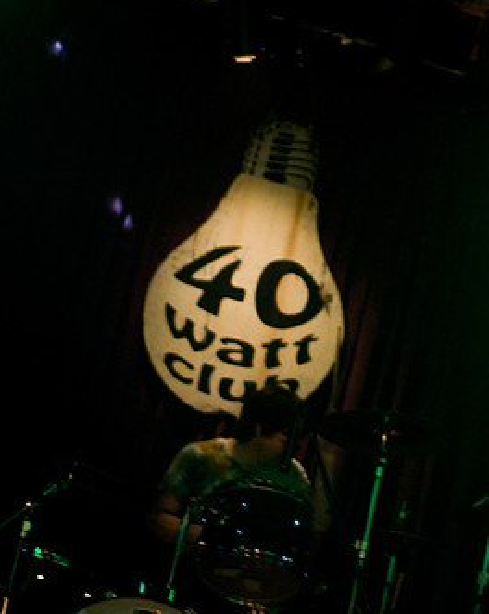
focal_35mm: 74
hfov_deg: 20.2
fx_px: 1341
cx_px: 461
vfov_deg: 25.7
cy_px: 305
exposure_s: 1/80
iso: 800
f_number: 1.6
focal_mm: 30
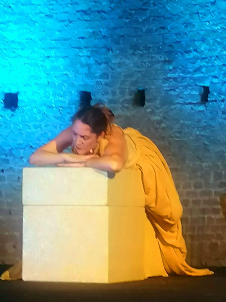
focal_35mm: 161
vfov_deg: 12.3
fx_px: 1402
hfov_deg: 9.2
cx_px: 113
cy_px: 151
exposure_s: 1/33.3
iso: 125
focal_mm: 4.75
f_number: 1.8
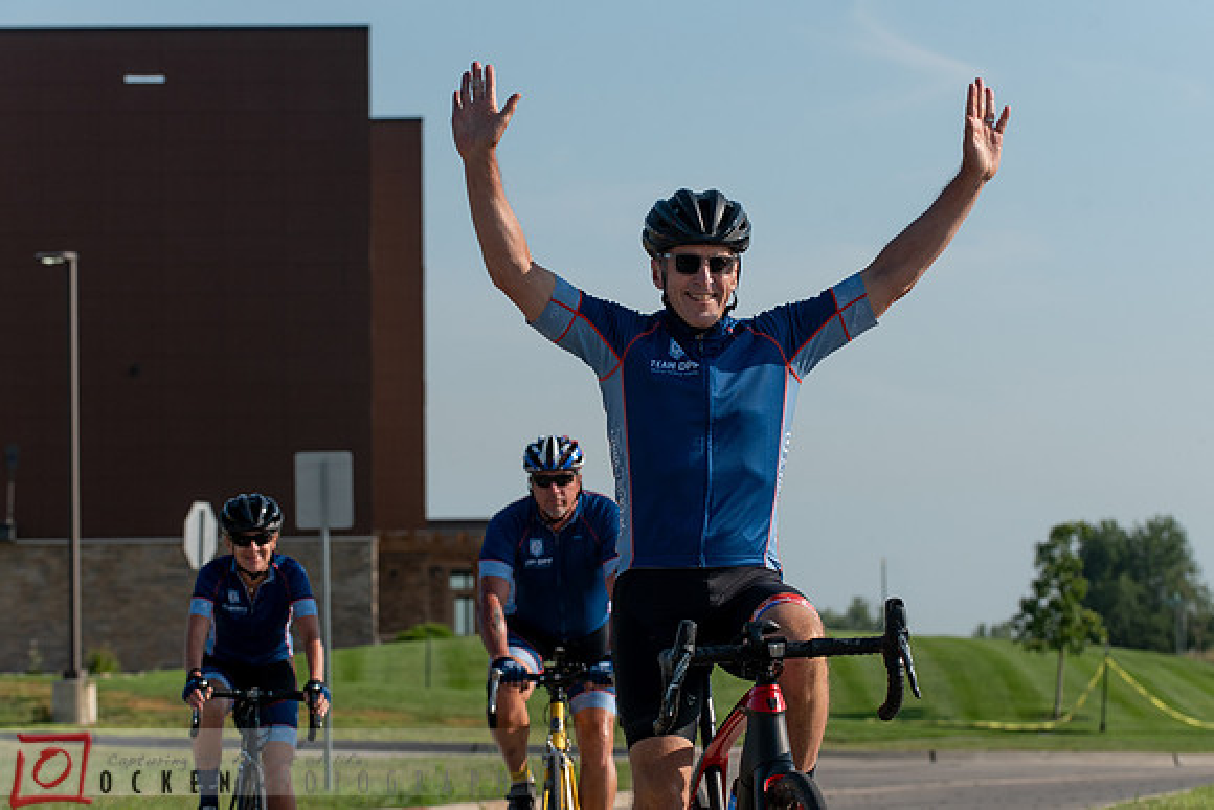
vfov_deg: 8.6
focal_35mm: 160
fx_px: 5393
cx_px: 642
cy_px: 393
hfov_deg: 12.8
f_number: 5.6
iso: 250
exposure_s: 1/1000
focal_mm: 130
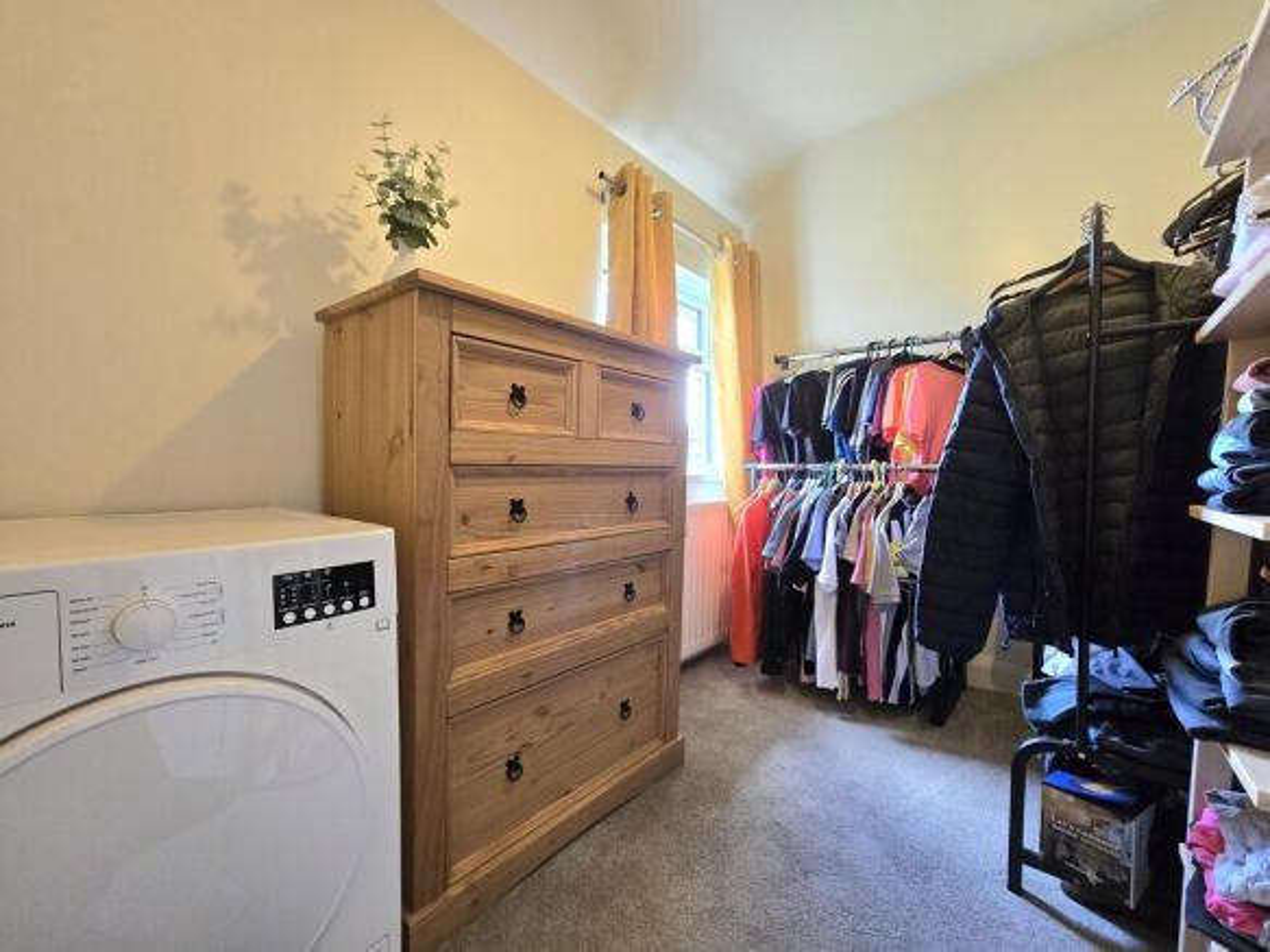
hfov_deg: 106.2
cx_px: 635
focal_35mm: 13
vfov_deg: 89.9
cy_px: 476
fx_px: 477
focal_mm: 2.2
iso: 250
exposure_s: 1/50.3
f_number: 2.2
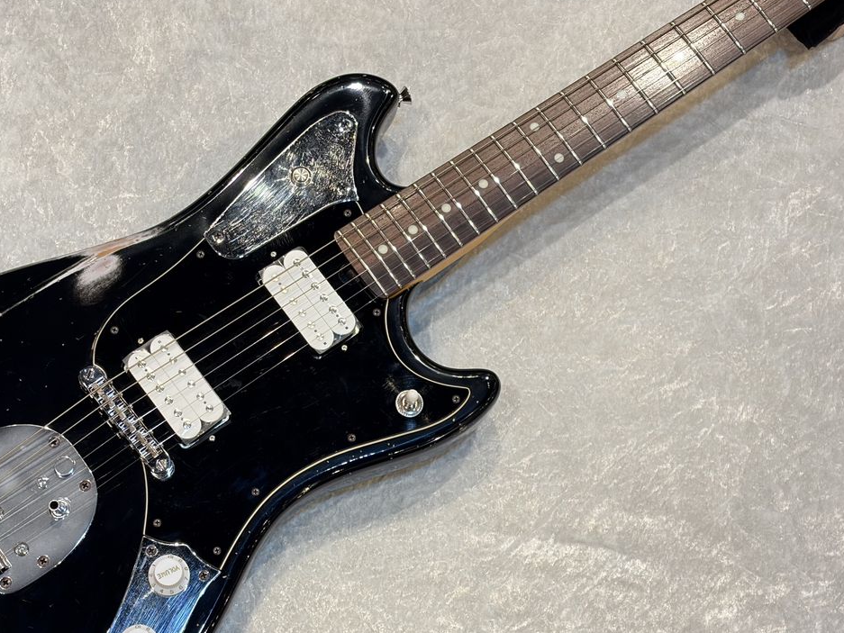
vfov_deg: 20.7
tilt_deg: -71.0
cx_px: 329
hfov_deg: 27.3
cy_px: 397
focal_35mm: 71
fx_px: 1731
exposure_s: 1/60
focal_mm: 5.96
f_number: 1.6
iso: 64
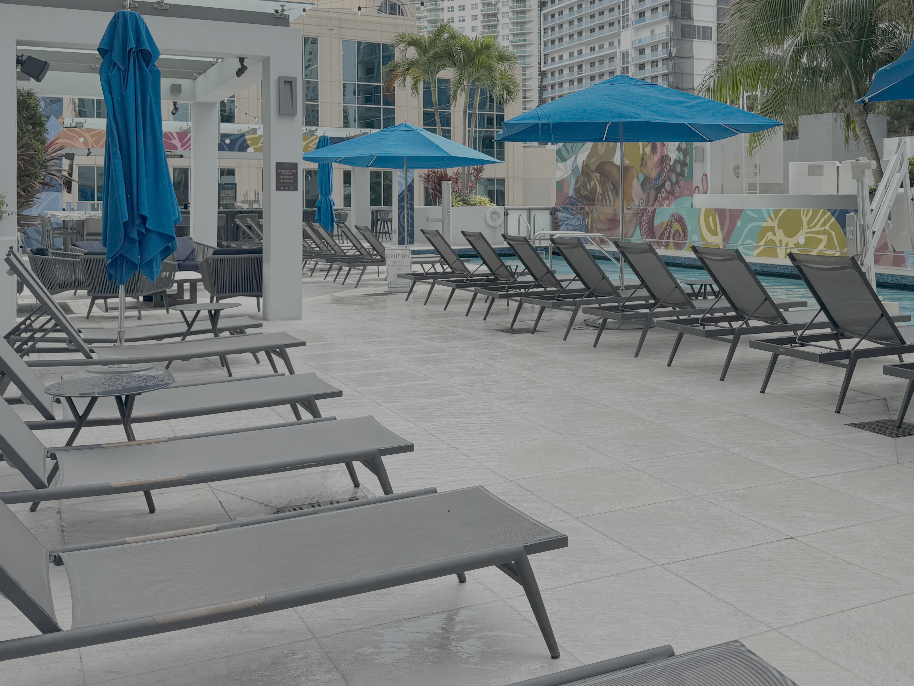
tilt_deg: -0.4
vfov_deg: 38.0
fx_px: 977
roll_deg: +0.1
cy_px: 196
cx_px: 568
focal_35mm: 37
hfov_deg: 49.7
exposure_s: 1/1395
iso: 80
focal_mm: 6.76
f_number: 1.78
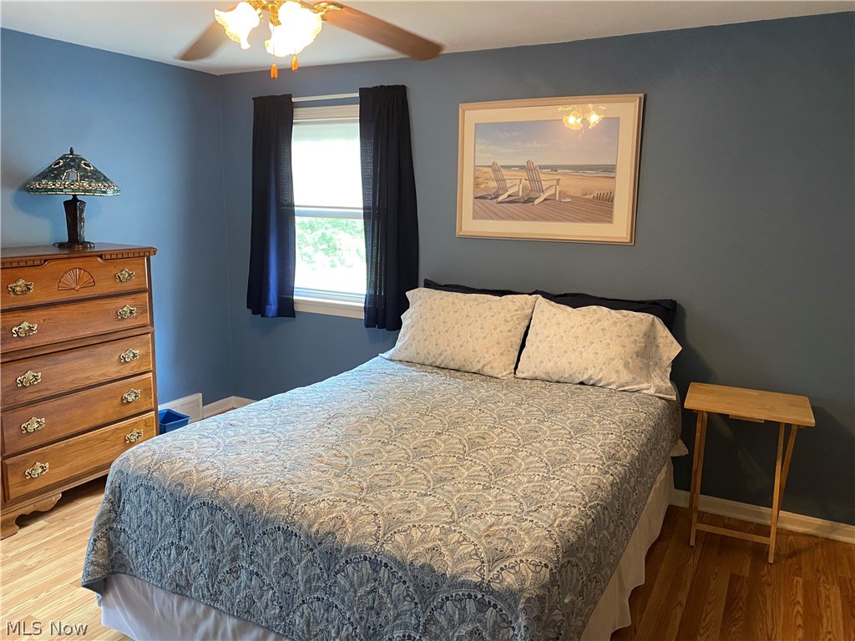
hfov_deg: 67.3
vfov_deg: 53.1
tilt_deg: -10.0
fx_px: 642
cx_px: 428
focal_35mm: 26
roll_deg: -0.6
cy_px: 320
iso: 320
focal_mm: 4.25
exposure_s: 1/60
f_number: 1.8
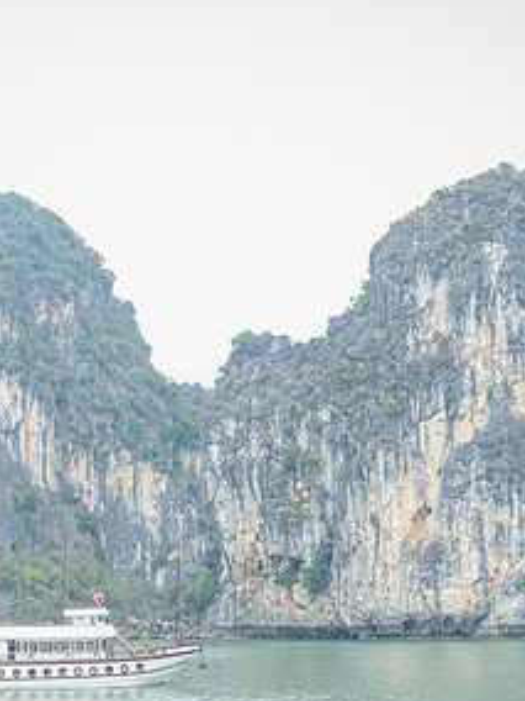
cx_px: 138
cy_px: 426
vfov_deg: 18.9
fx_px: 2103
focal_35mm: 104
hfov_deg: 14.2
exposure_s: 1/150
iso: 160
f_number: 7.1
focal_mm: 35
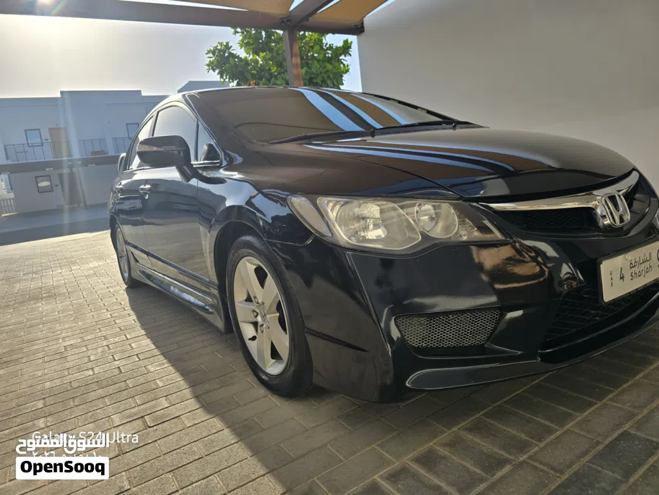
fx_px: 438
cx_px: 330
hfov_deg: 73.9
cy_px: 248
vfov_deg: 58.9
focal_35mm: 23
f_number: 1.7
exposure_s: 1/1170
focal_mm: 6.3
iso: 12
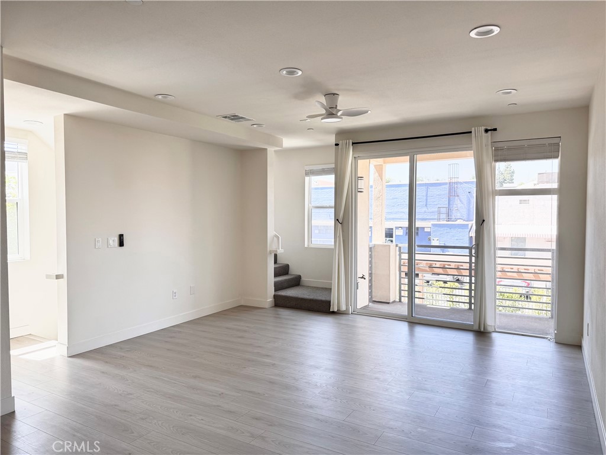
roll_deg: -0.8
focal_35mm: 24
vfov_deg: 56.8
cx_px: 303
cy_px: 228
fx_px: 420
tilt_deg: -2.4
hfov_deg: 71.6
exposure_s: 1/224
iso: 80
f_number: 1.78
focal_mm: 6.76
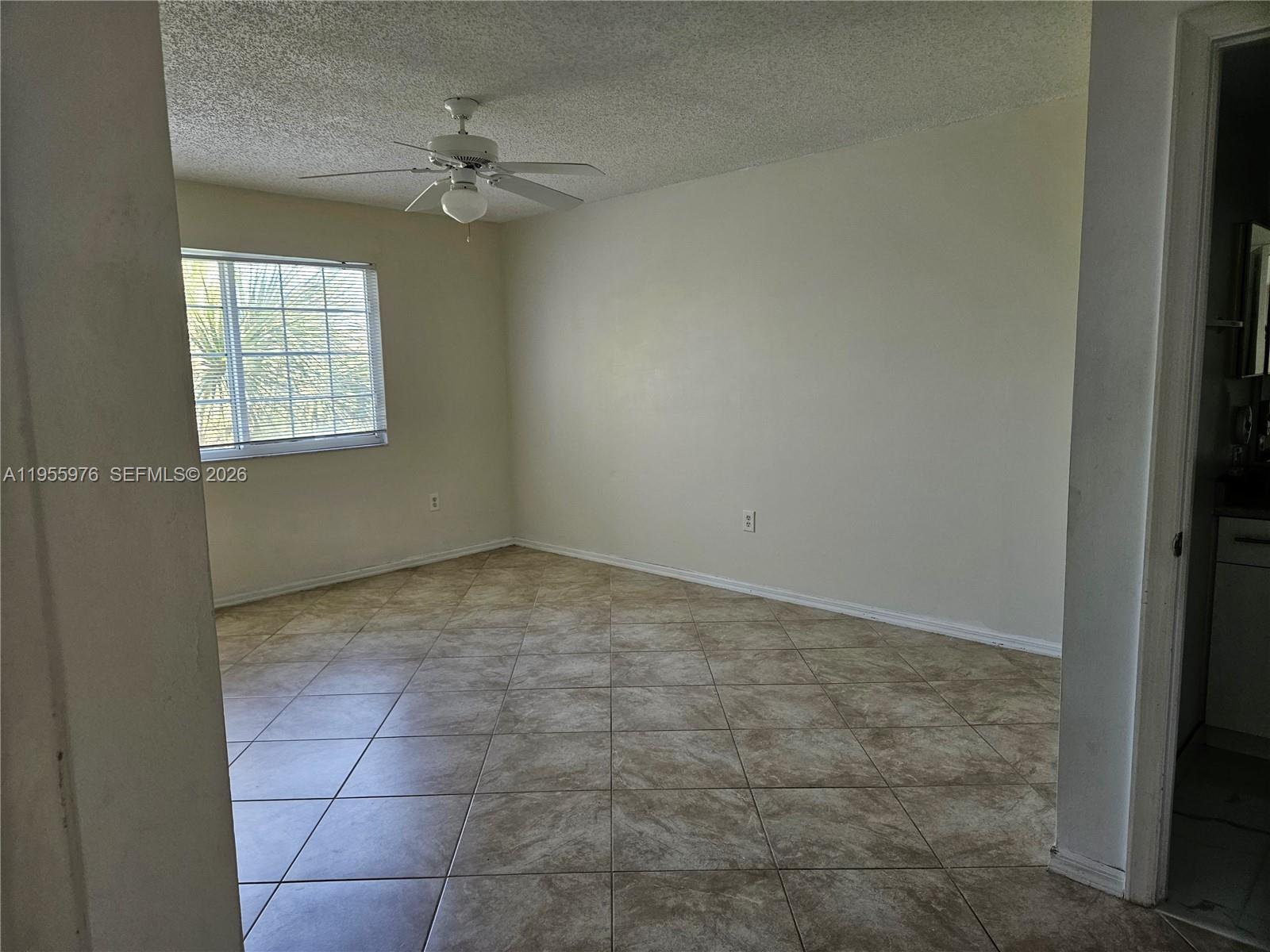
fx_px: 844
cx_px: 635
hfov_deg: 73.9
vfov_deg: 58.9
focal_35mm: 23
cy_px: 476
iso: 160
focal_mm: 5.4
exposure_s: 1/120
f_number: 1.8
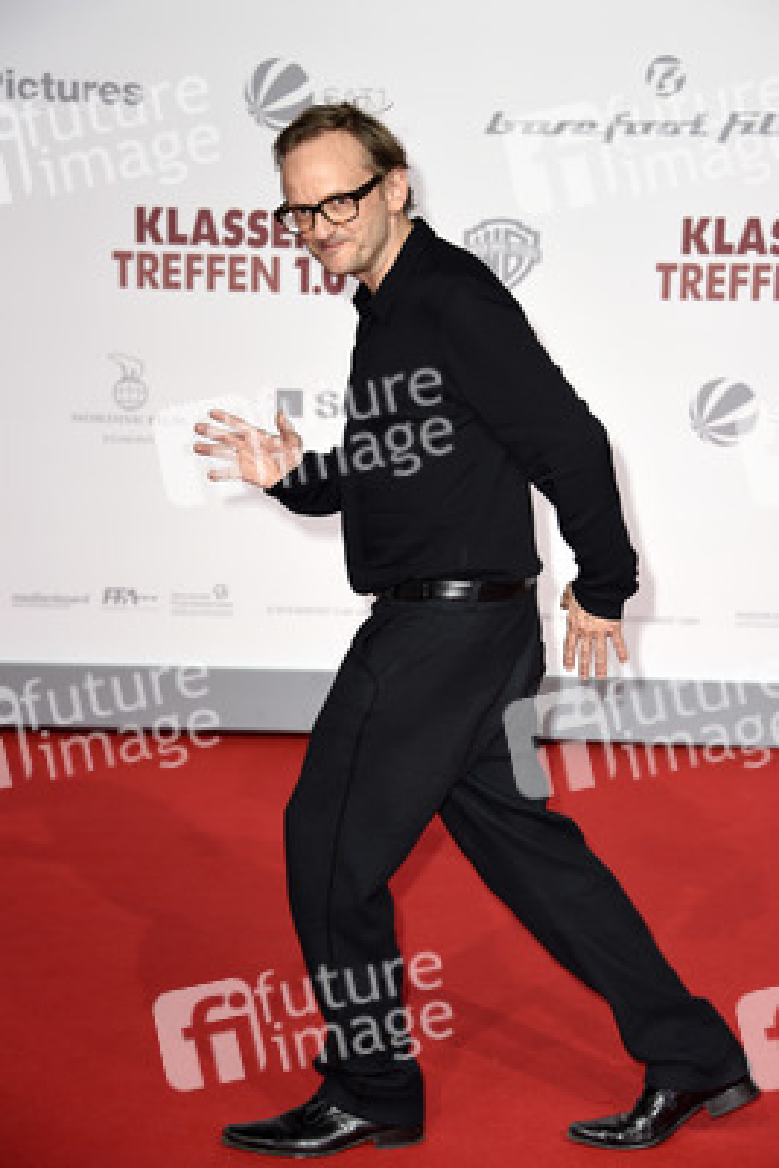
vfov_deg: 23.9
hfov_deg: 16.1
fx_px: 2756
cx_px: 390
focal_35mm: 85
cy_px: 584
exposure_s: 1/250
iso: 400
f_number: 5
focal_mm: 85
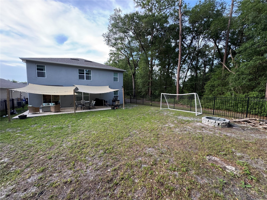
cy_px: 100
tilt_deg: -4.9
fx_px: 108
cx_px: 134
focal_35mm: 14
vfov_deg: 85.7
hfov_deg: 102.1
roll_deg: -0.4
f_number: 2.2
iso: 125
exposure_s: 1/99
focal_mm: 2.22
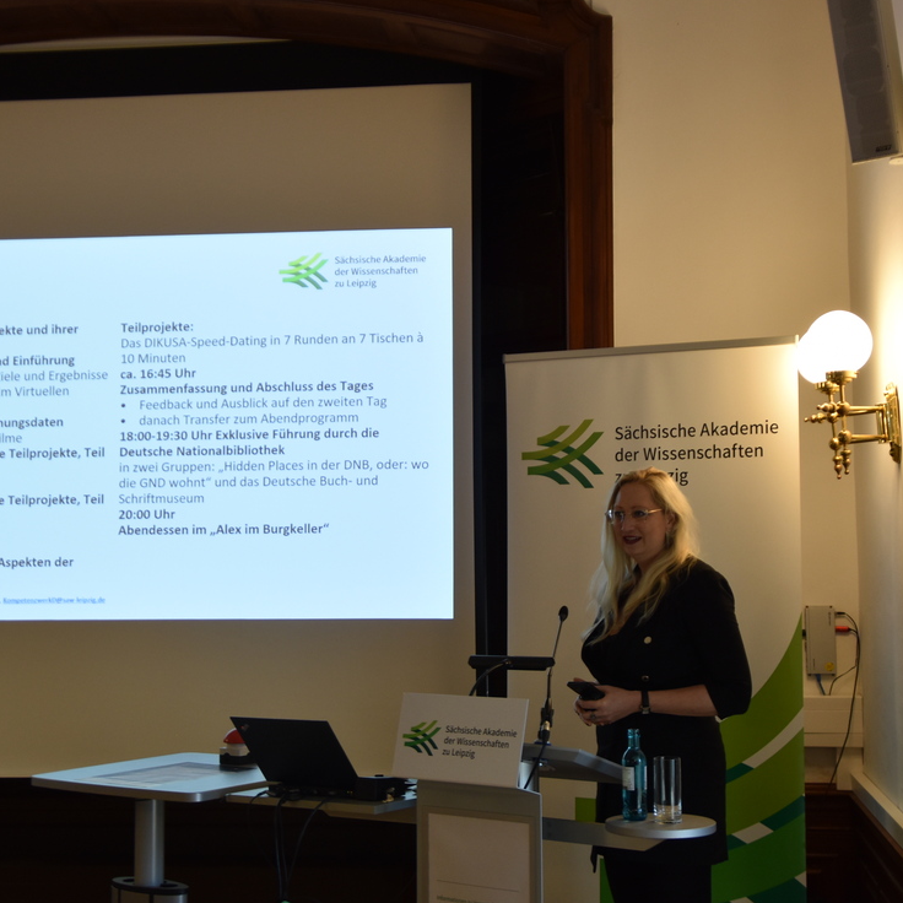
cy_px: 433
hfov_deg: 31.6
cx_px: 468
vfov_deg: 31.6
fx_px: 1594
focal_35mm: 54
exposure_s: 1/50
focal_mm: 26
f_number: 3.5
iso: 400
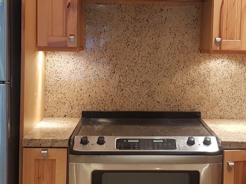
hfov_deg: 31.1
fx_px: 441
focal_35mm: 62
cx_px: 154
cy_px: 69
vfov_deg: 23.6
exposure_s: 1/40
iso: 160
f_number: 1.7
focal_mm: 4.2
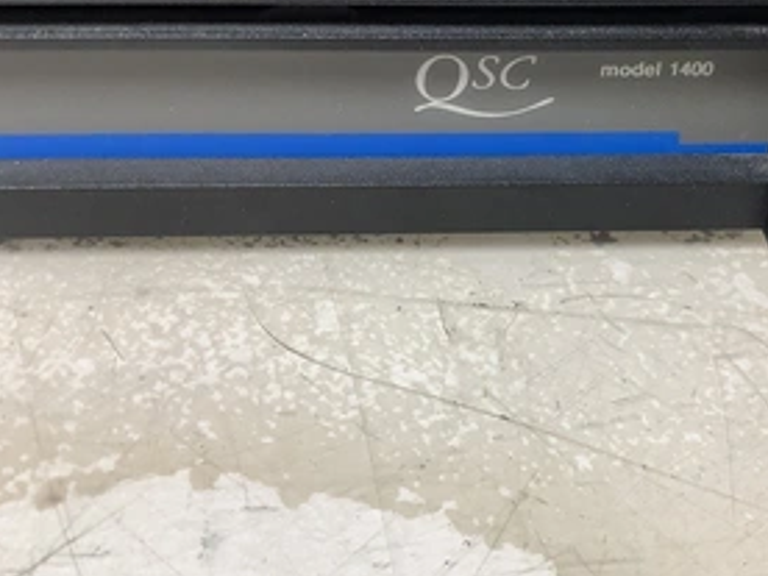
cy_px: 281
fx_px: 998
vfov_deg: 32.2
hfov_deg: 41.4
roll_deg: -3.2
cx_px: 526
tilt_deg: -43.3
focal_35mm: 45
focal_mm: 3.3
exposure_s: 1/60
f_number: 2.4
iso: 80
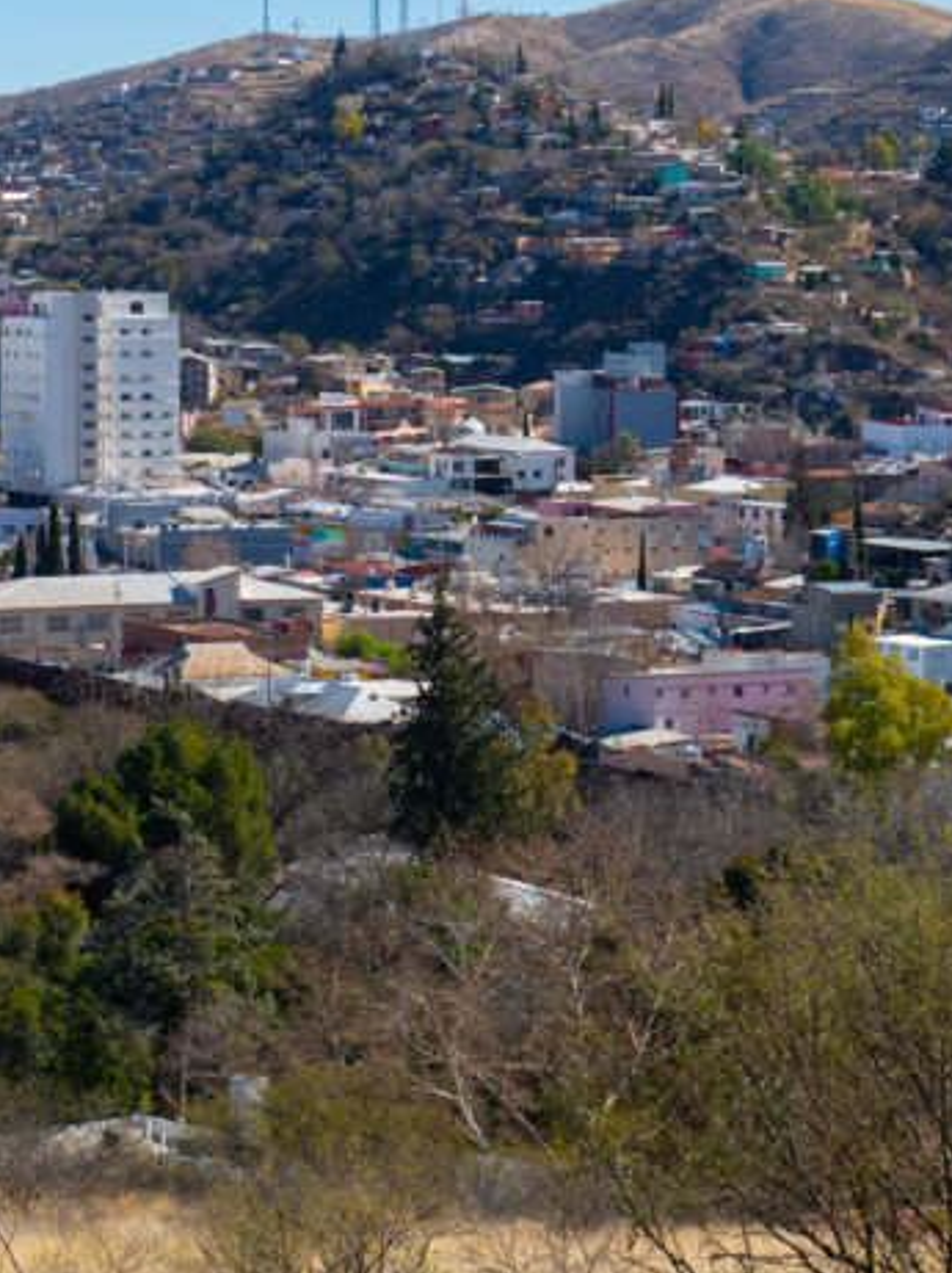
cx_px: 257
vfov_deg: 15.9
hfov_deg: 11.9
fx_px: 4553
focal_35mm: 124
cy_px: 429
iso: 100
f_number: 8
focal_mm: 58
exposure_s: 1/250
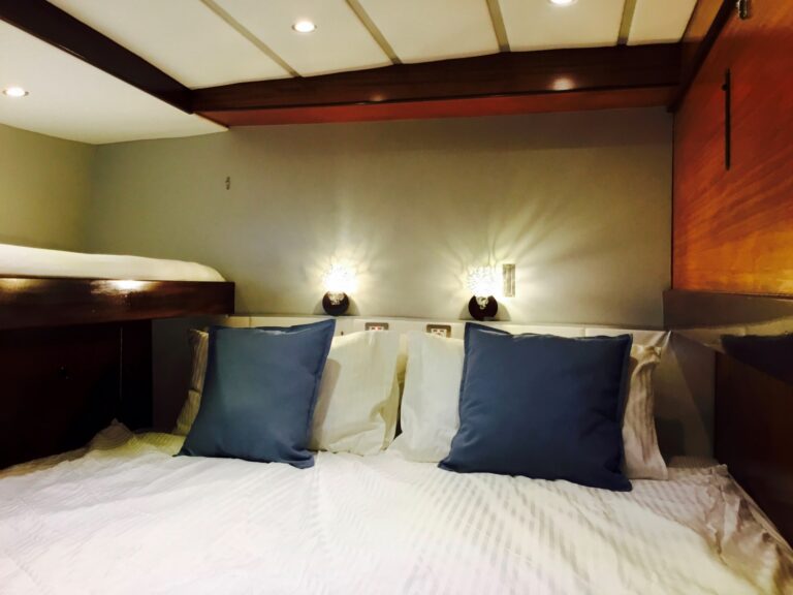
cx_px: 396
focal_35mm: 31
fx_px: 710
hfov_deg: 58.4
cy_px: 298
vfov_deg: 45.4
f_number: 2.4
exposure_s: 1/33
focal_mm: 3.3
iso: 64
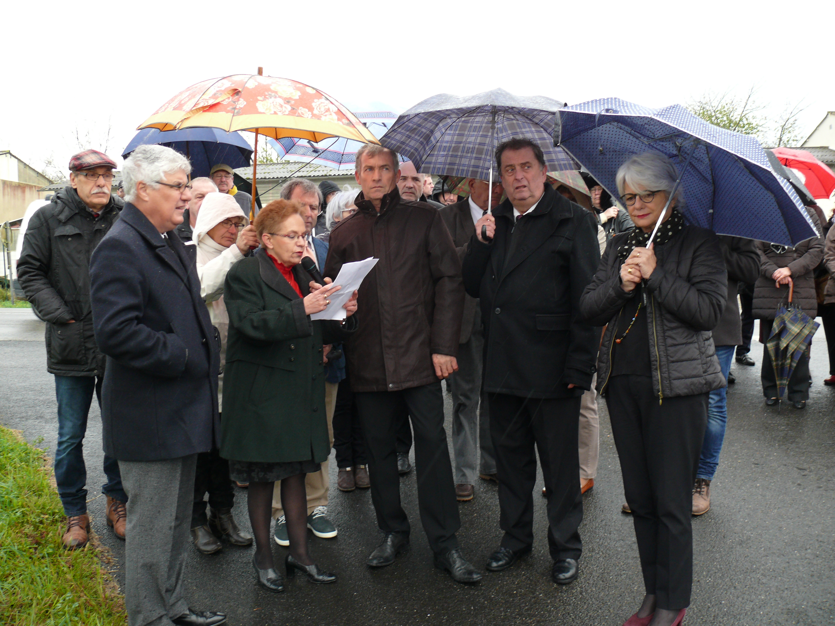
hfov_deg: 52.6
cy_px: 313
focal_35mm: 35
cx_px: 418
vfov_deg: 40.7
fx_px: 844
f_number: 2.8
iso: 100
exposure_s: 1/100
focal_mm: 7.4
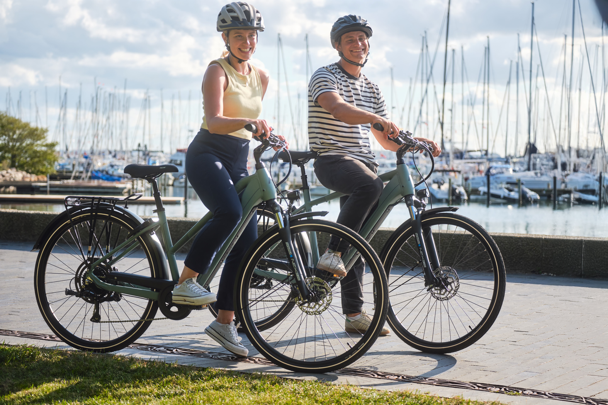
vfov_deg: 18.2
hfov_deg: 27.0
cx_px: 304
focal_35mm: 75
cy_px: 202
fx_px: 1267
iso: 125
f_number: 2.8
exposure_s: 1/2000
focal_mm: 50
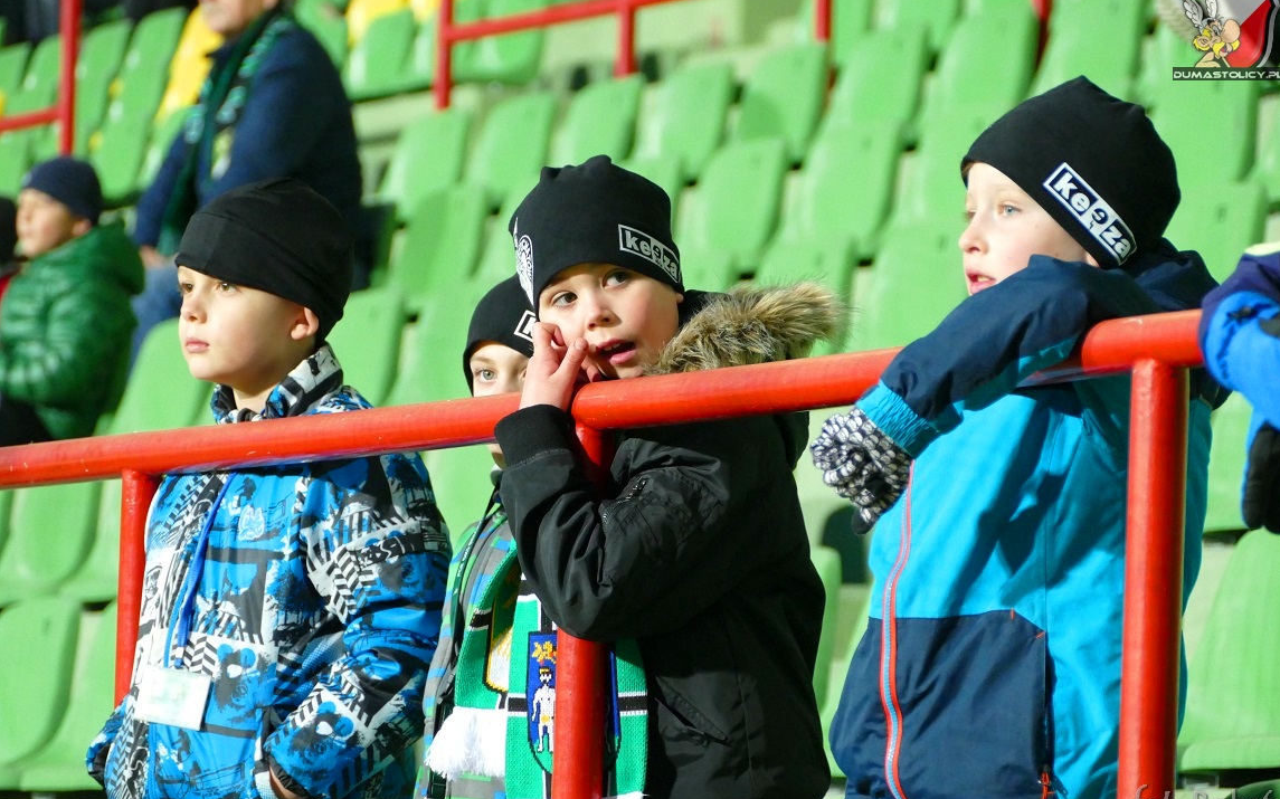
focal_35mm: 256
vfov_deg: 5.1
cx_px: 642
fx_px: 8928
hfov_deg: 8.2
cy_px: 400
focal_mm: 91.1
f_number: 4
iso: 1600
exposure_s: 1/80
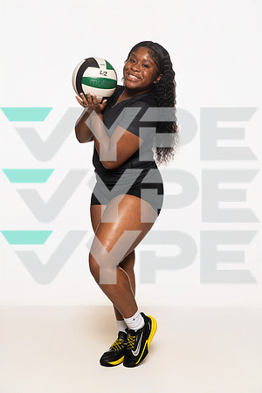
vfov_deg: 34.5
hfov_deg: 23.4
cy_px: 196
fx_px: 633
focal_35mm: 58
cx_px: 131
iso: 800
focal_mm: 58
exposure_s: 1/320
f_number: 7.1
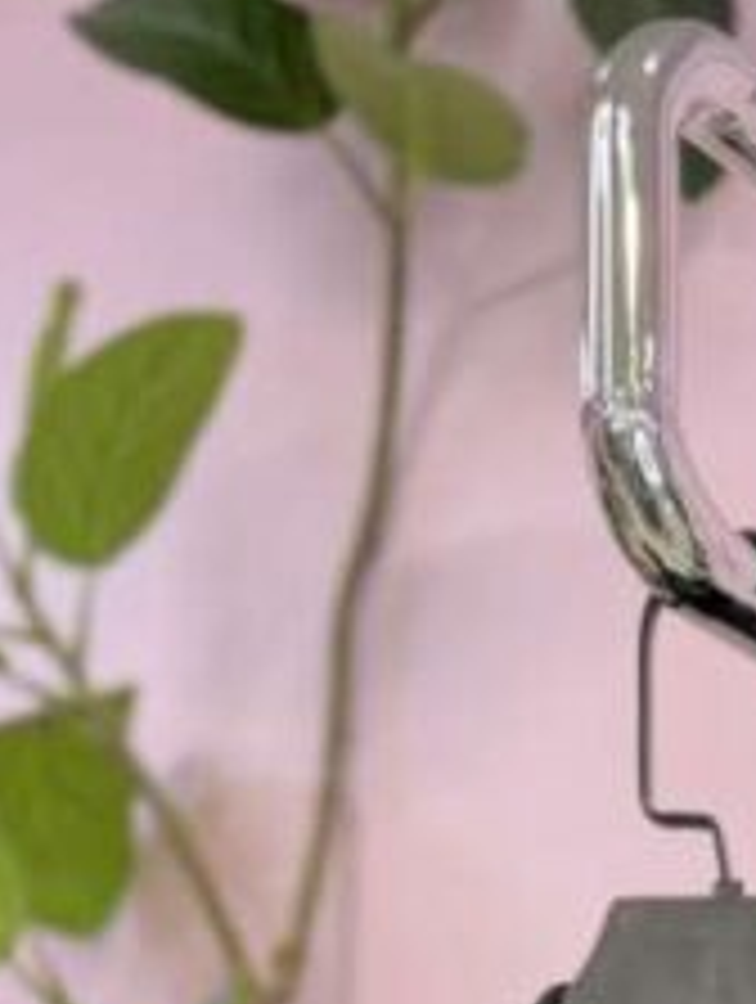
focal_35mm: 110
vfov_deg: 14.4
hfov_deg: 13.2
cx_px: 824
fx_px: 3194
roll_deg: -0.4
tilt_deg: +0.8
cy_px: 2085
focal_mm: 6.76
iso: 50
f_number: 1.78
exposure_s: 1/132
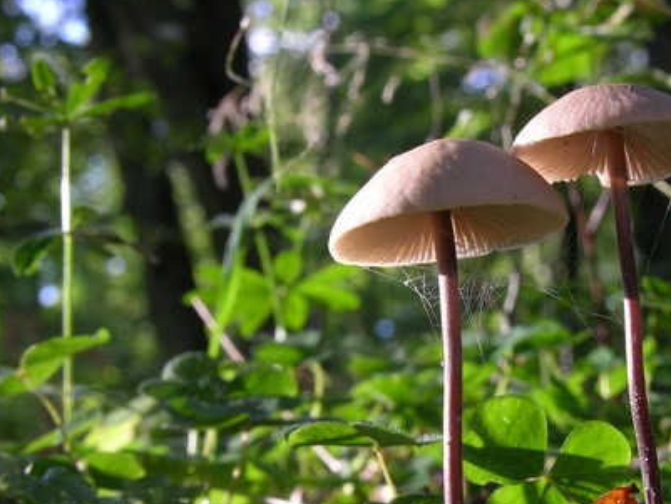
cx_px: 477
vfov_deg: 12.5
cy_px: 393
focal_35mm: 118
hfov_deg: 16.6
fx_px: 2288
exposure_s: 1/5
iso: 50
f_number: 7.5
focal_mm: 18.8
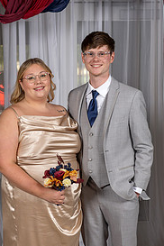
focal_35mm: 66
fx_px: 451
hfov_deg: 20.6
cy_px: 181
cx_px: 68
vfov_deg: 30.1
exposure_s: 1/160
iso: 100
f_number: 5
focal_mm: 40
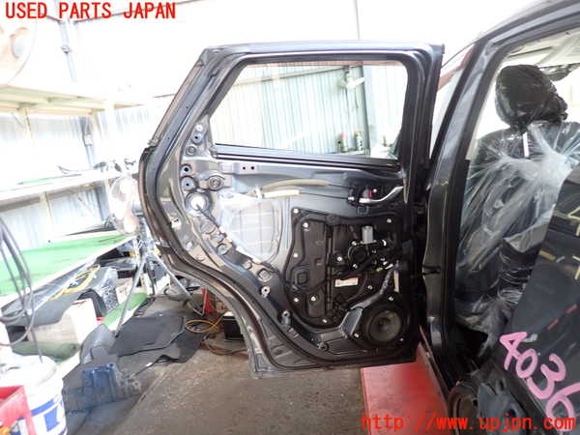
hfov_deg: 69.4
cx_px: 290
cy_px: 218
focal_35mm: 25
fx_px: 419
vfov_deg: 54.9
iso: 160
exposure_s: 1/60
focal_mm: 4.5
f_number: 2
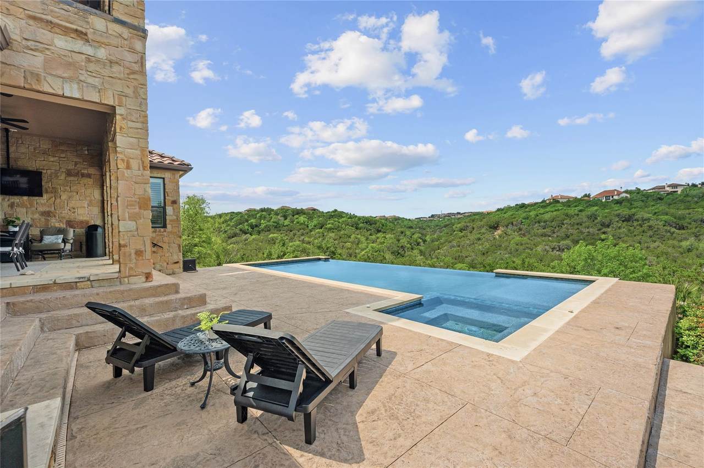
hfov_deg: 104.3
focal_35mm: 14
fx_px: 274
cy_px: 234
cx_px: 352
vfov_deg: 81.1
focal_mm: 14
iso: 250
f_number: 8
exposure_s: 1/100
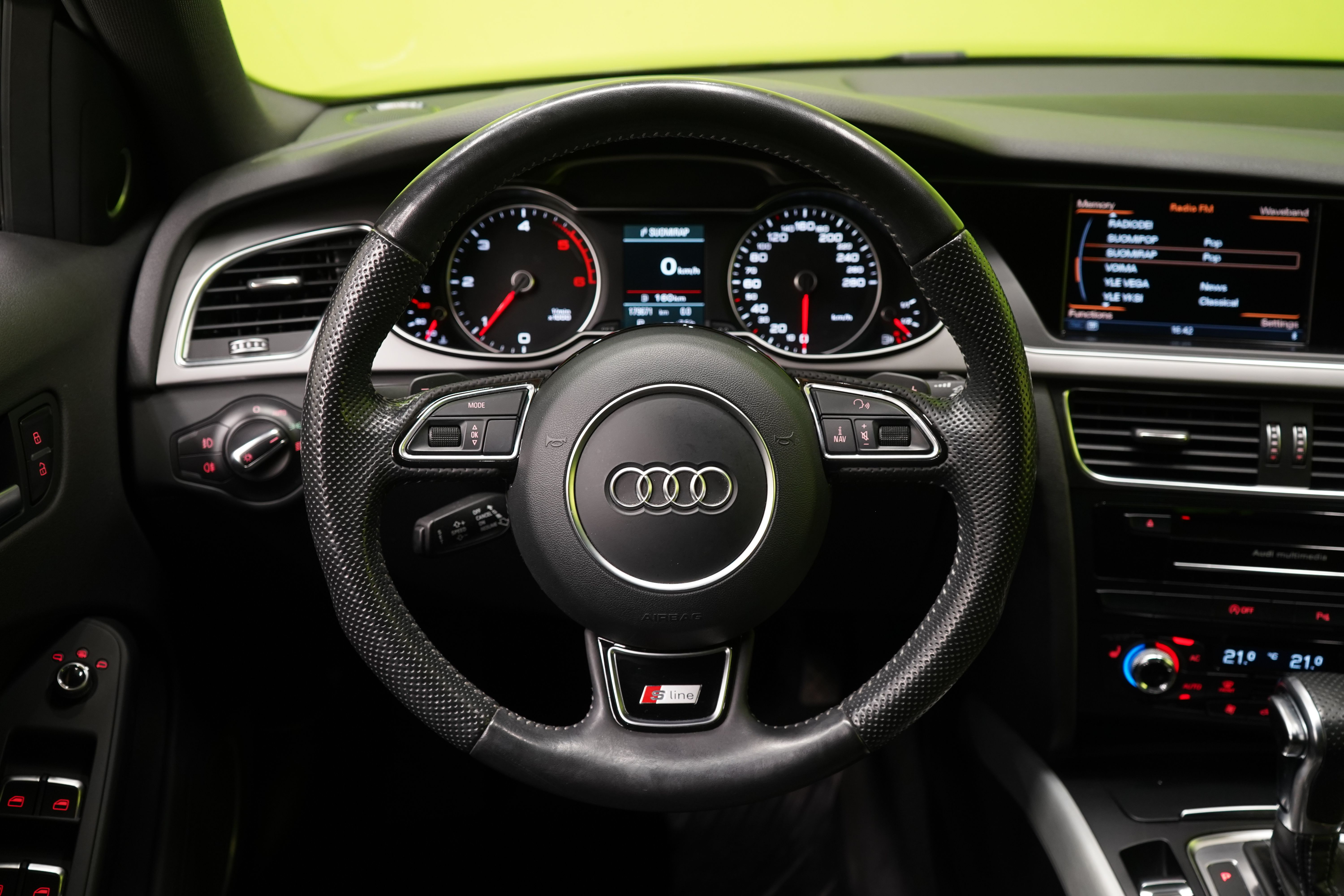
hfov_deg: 55.8
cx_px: 672
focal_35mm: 34
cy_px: 448
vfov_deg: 38.9
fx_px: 1269
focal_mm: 34
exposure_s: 1/25
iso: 1250
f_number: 5
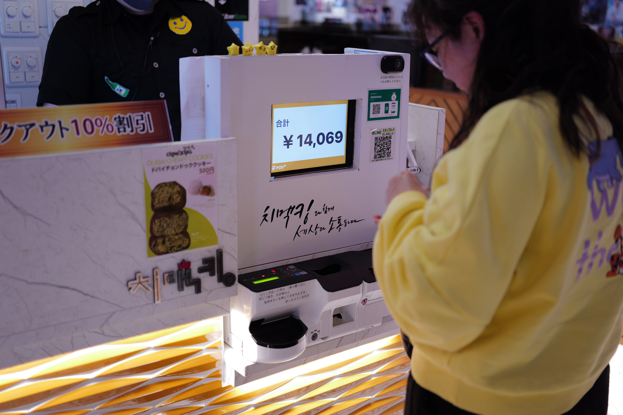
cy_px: 208
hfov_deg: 45.5
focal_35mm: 43
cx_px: 312
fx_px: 744
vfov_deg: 31.2
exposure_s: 1/80
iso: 1250
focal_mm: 43
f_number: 2
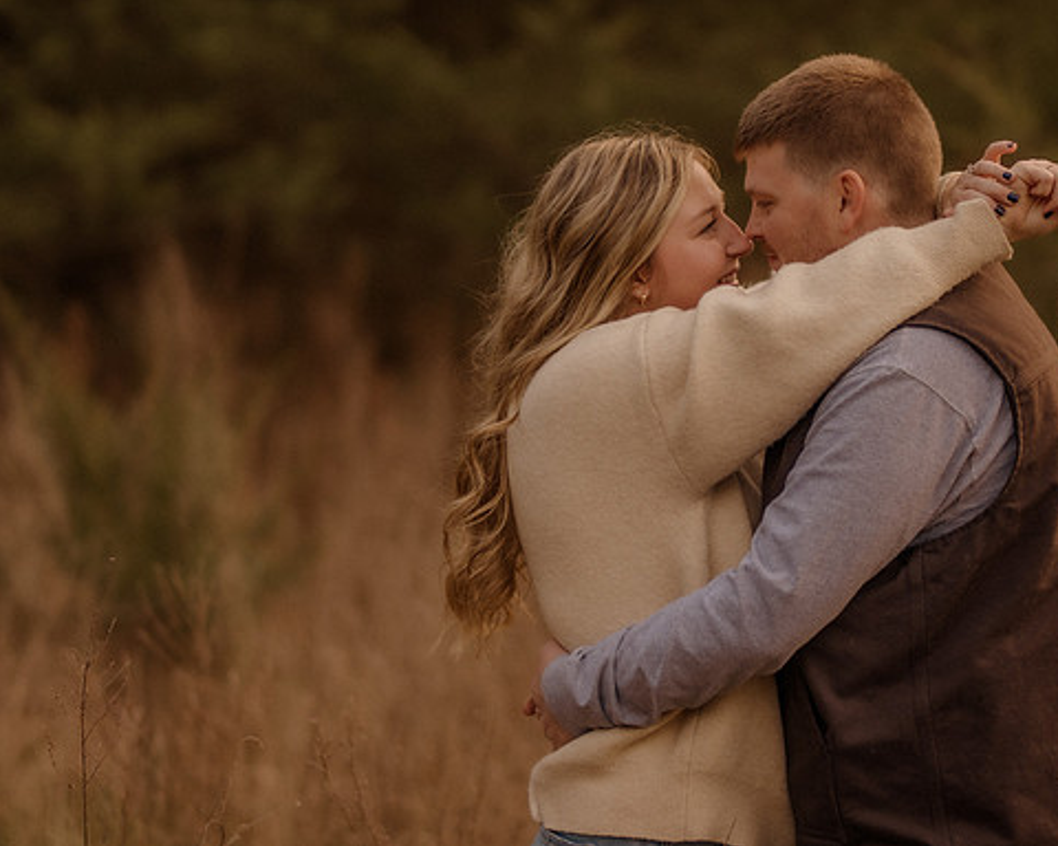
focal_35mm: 144
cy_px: 423
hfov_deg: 13.4
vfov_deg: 10.7
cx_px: 602
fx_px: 4509
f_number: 1.4
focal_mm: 85
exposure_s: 1/1000
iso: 320
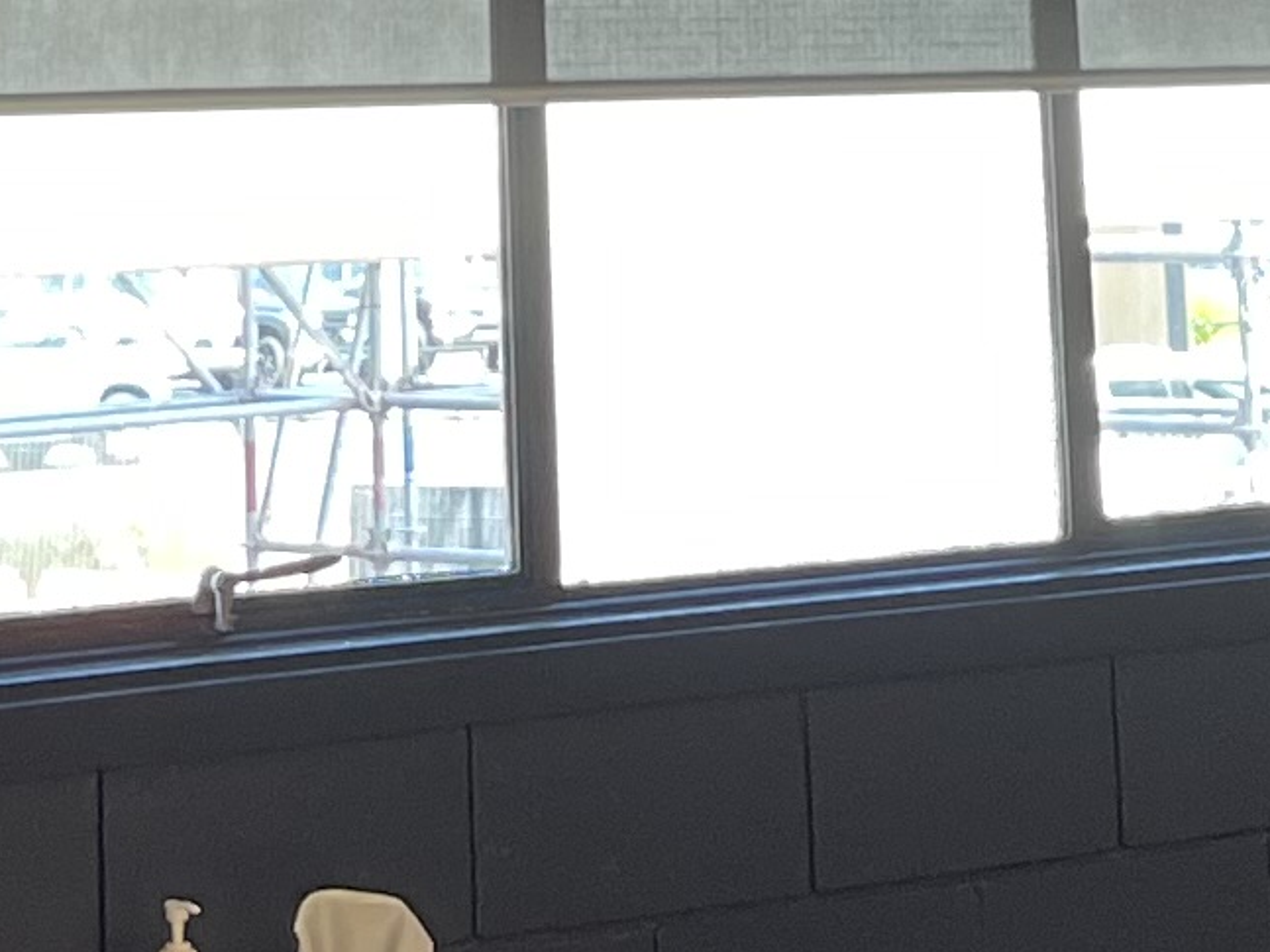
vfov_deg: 8.4
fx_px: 5942
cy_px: -1307
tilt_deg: +12.0
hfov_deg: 12.2
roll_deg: +1.6
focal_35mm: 162
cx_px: 497
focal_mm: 5.1
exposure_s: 1/100
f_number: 1.6
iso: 125
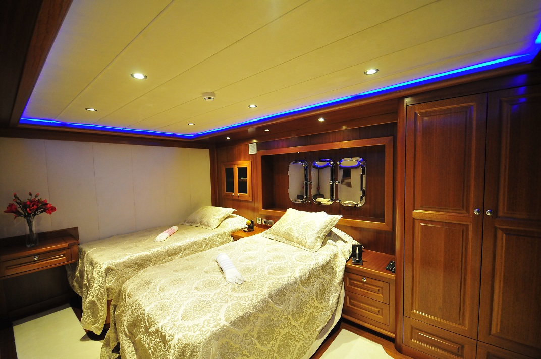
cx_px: 270
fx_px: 225
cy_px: 180
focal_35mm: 15
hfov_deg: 100.5
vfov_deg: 77.2
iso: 800
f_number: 5.6
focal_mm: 10
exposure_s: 1/10
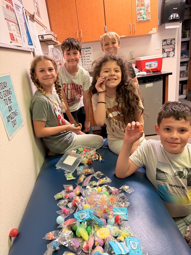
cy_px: 128
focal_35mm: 24
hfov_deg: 56.8
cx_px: 96
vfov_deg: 71.6
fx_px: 177
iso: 250
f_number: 1.78
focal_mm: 6.76
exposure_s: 1/60
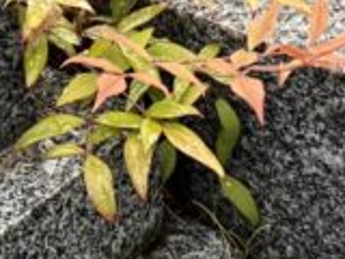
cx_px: 244
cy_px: 378
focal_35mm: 125
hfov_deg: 15.7
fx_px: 1246
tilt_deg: -45.9
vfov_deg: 11.4
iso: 125
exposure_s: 1/112
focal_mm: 5.7
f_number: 1.5
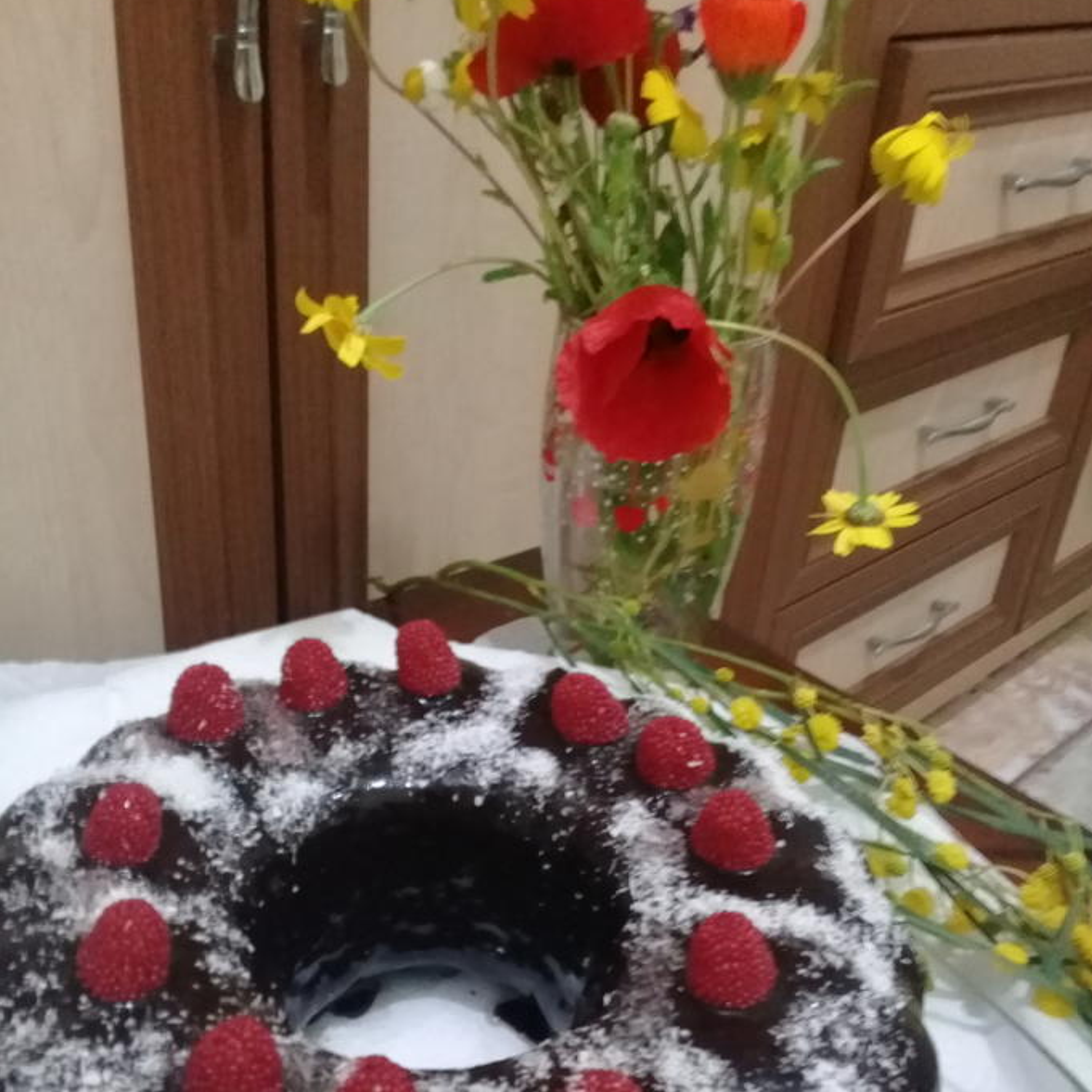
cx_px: 540
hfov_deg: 44.9
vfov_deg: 44.4
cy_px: 714
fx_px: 1321
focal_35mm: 37
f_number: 2.2
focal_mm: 3.3
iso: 640
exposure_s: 1/17
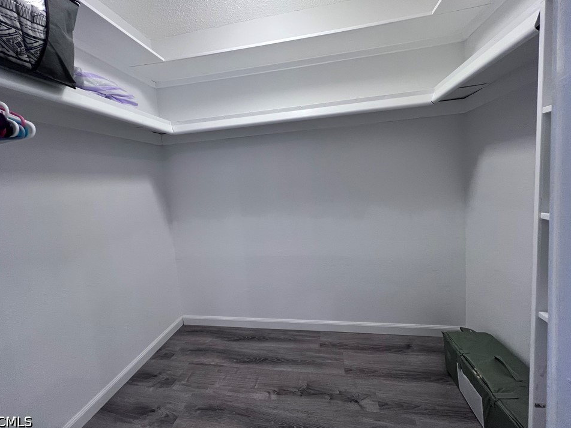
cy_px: 201
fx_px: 231
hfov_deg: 102.1
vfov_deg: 85.6
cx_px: 283
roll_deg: +4.6
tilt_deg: -5.5
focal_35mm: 14
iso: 160
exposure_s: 1/60
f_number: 1.8
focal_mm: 1.57
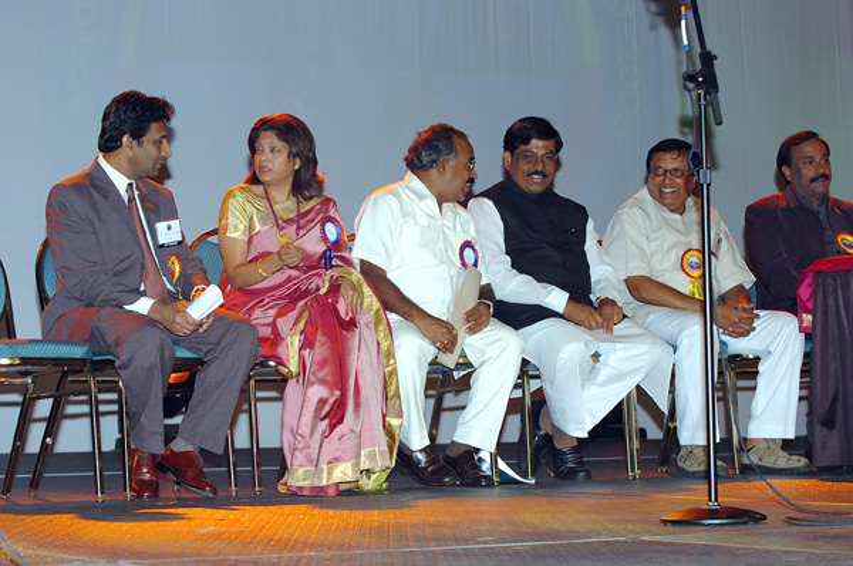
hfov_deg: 18.2
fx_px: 2661
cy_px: 283
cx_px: 426
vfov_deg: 12.1
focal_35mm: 112
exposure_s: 1/200
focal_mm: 75
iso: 400
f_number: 5.6
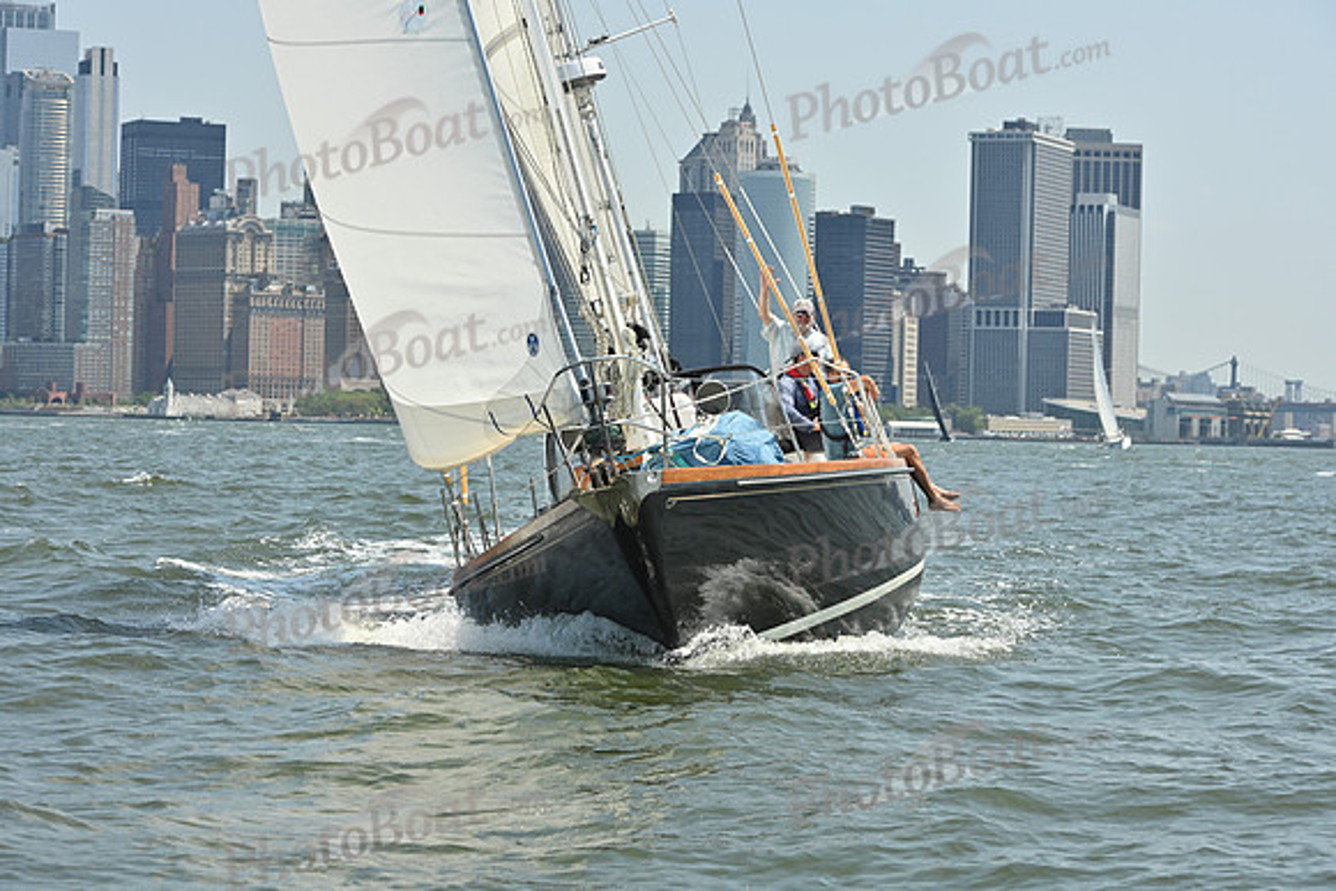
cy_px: 446
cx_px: 668
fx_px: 3712
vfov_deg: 13.7
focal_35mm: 100
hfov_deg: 20.4
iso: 320
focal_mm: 100
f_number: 9
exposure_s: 1/1250
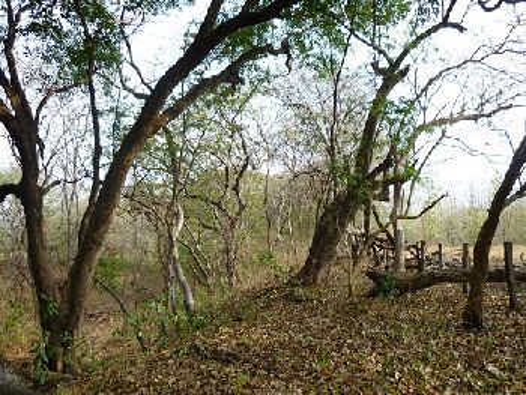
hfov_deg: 58.3
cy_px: 198
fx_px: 471
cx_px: 263
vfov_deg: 45.5
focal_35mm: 31
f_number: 2.8
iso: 80
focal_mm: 5.5
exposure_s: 1/400
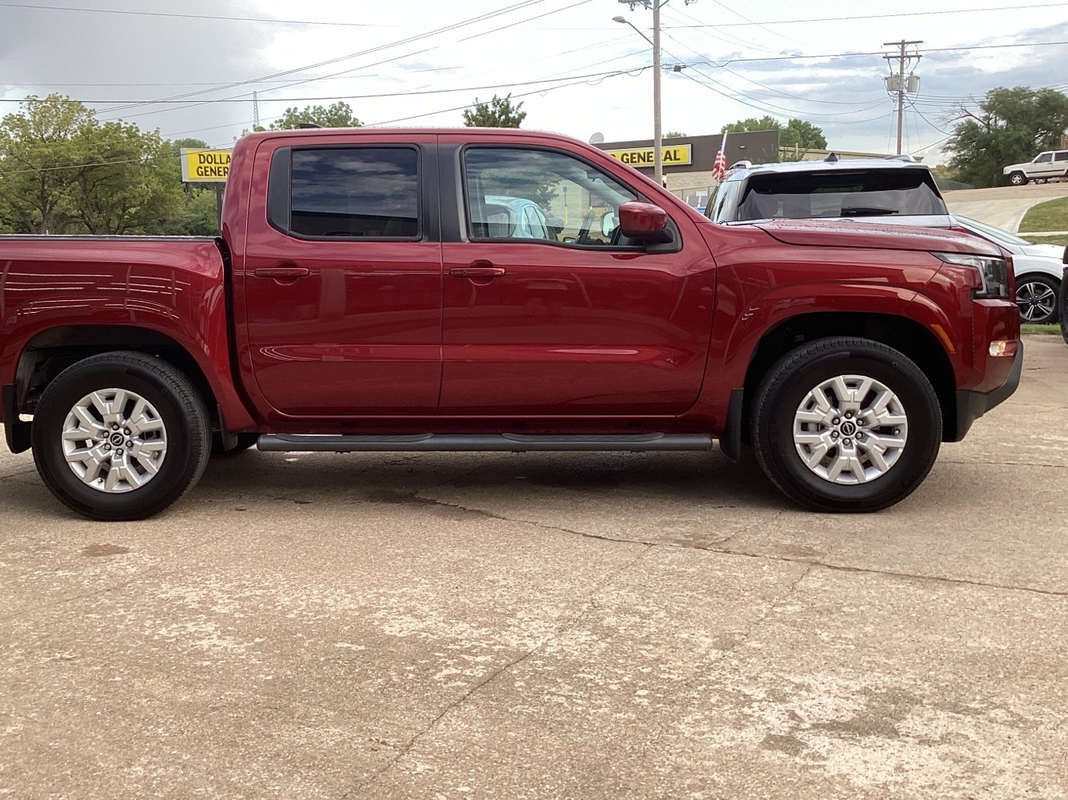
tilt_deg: -6.6
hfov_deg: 50.0
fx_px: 1141
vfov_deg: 38.6
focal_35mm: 37
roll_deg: +1.1
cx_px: 458
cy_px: 343
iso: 25
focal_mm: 3.3
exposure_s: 1/120
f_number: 2.4
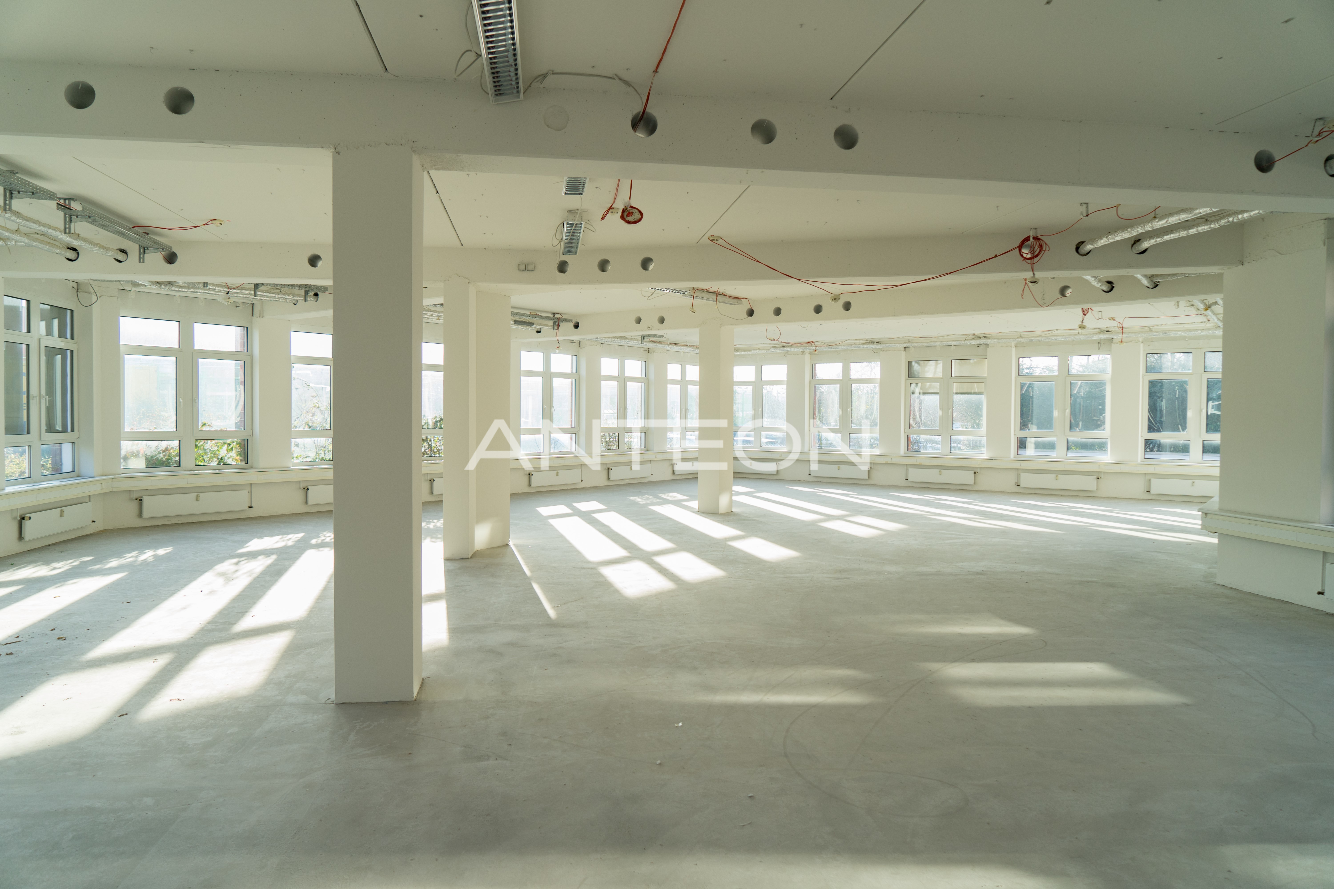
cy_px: 444
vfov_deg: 53.1
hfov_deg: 73.7
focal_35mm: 24
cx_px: 667
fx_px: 889
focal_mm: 24
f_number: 4
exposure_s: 1/200
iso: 250
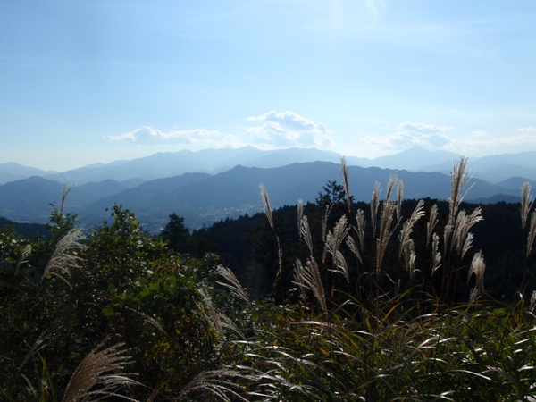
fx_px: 434
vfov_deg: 49.7
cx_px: 268
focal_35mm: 28
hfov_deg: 63.4
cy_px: 201
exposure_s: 1/800
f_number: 5
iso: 64
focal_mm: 5
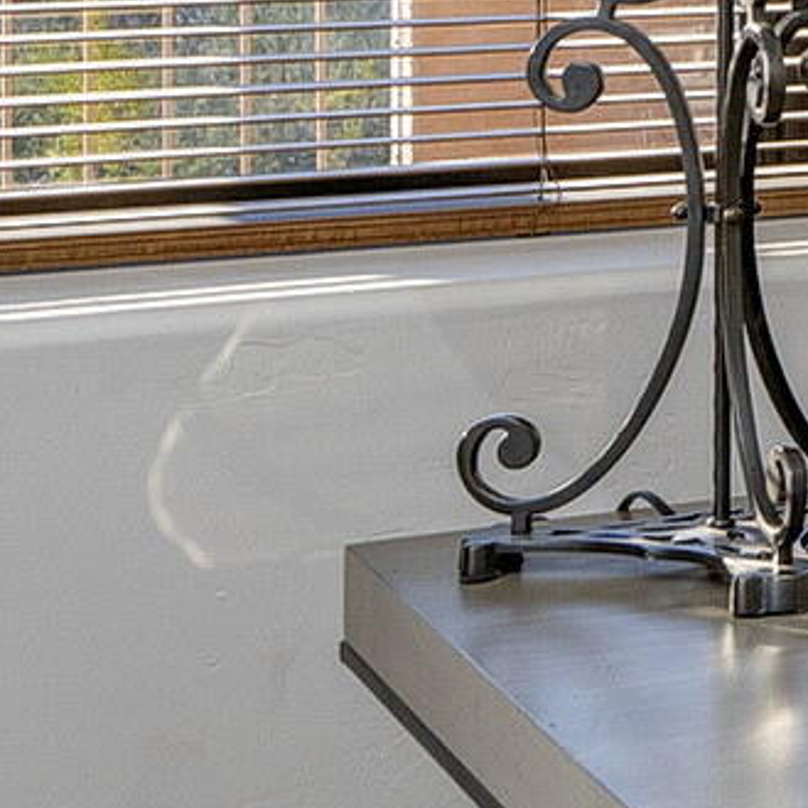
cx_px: 2122
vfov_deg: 13.7
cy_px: -204
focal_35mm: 123
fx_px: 3248
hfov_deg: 11.1
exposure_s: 1/125
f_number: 8
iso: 200
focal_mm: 17
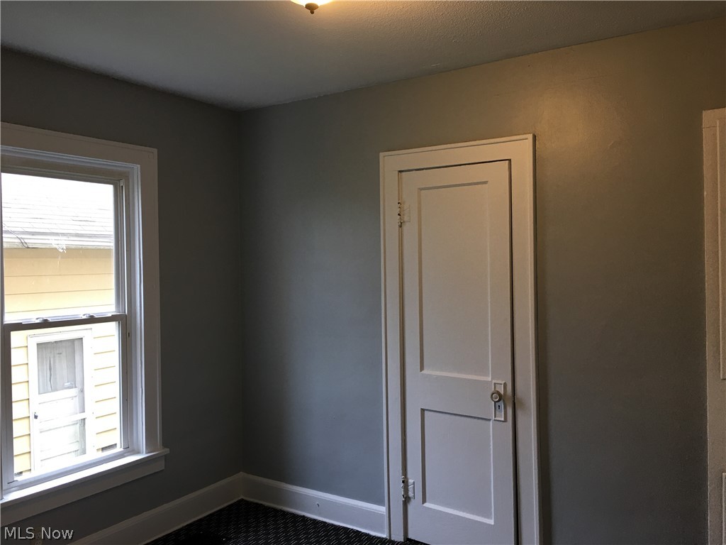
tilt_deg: +2.4
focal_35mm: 29
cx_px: 363
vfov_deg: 48.2
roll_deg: +0.7
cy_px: 272
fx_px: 608
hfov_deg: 61.7
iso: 25
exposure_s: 1/30
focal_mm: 4.15
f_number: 2.2
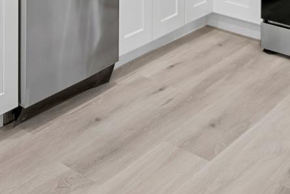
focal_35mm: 74
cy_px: -186
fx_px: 596
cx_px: -11
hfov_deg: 25.7
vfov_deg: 15.2
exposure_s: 1/6
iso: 100
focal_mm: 16
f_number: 3.2
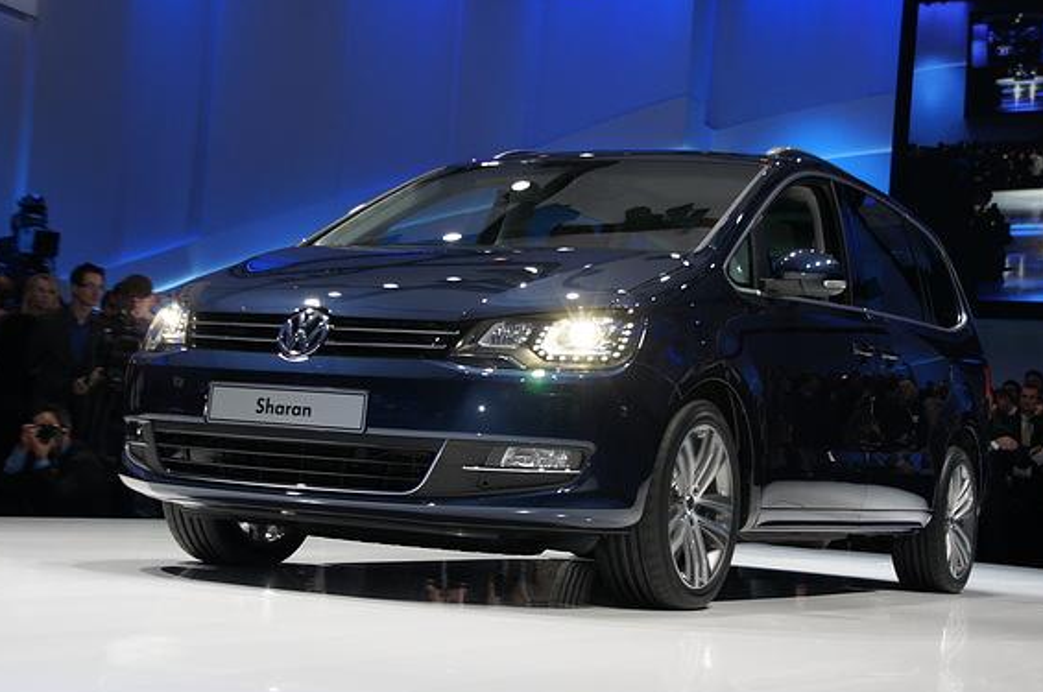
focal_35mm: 68
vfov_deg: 20.0
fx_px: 1967
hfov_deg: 29.7
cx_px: 565
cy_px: 344
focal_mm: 40
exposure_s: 1/125
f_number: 5.6
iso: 400
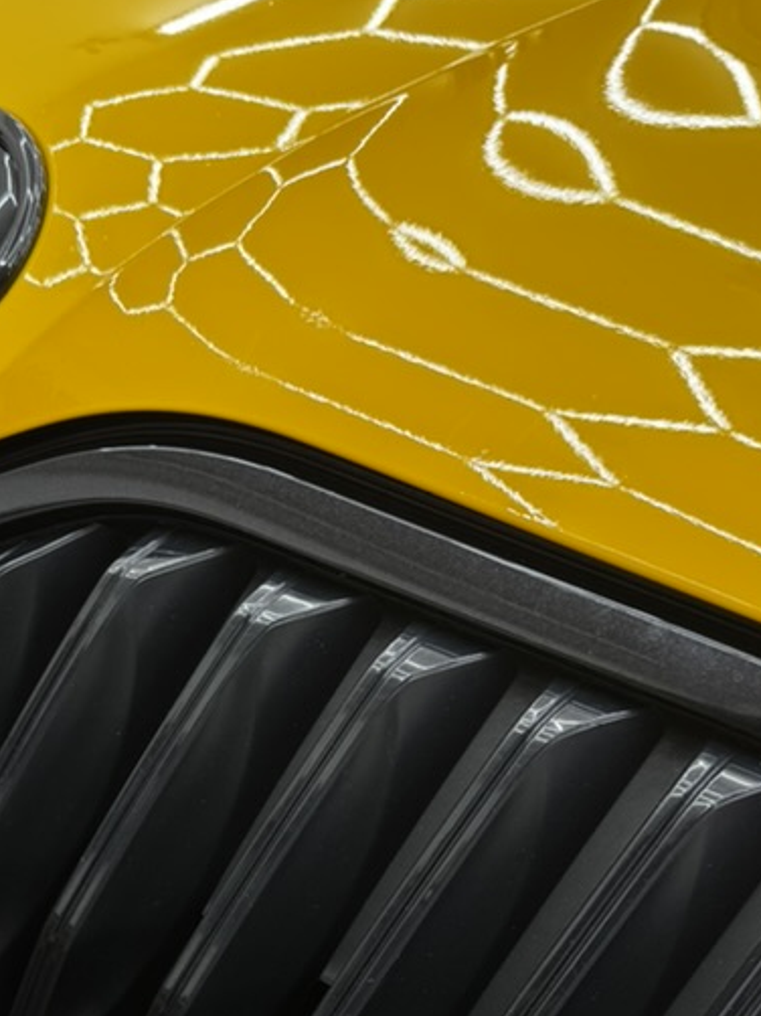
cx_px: 206
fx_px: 1438
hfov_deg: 29.3
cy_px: 832
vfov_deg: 37.4
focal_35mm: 49
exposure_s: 1/100
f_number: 1.78
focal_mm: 6.76
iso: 80
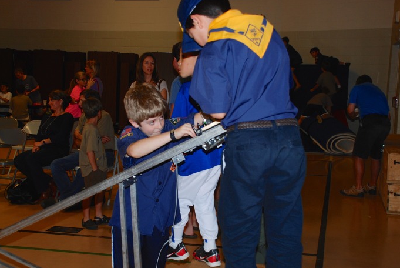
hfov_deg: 36.5
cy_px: 146
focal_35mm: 55
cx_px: 196
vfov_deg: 24.9
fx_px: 607
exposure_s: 1/60
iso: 200
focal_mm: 31
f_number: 4.2
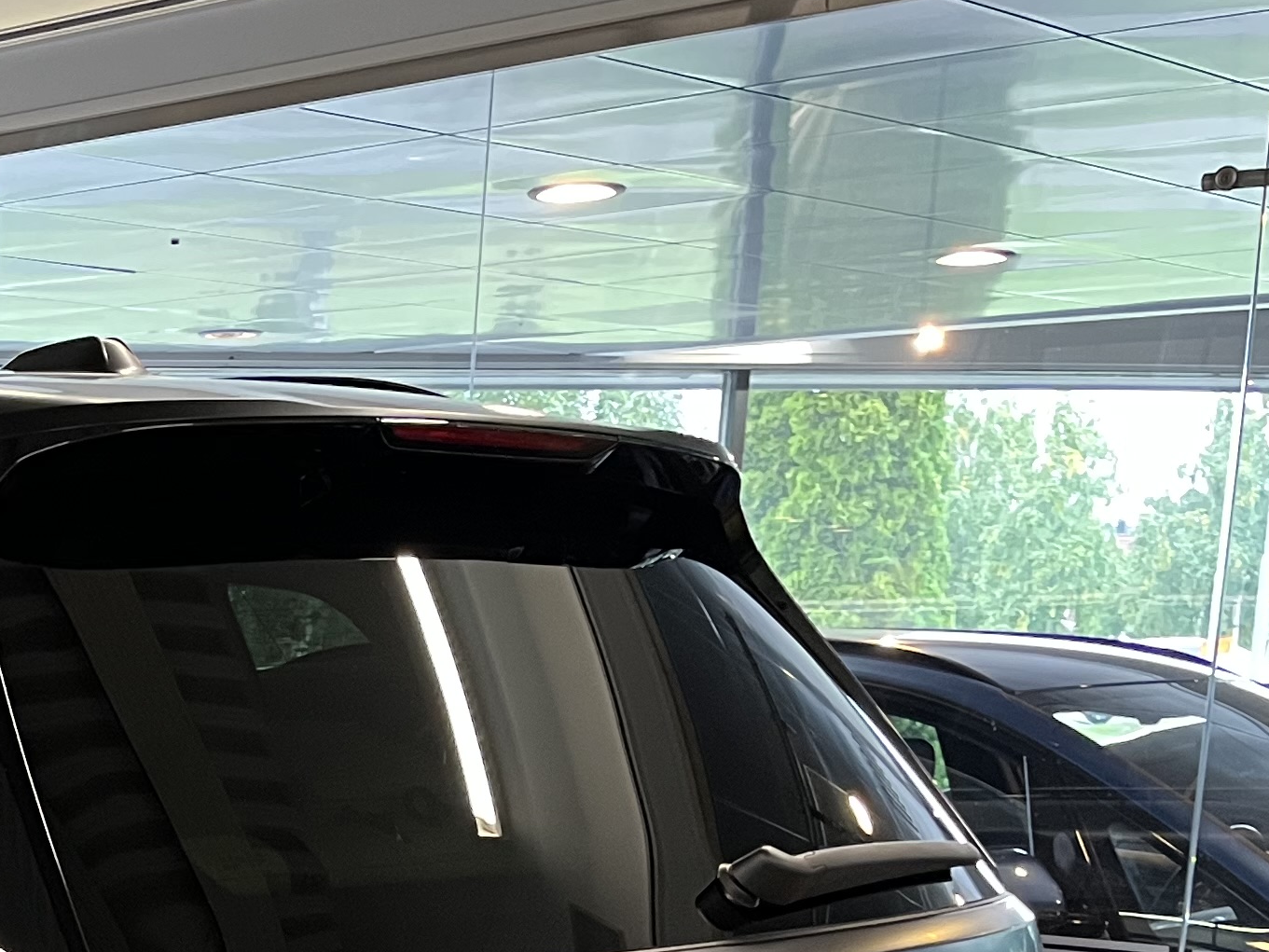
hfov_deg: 22.4
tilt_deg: -11.4
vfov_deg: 18.0
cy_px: 1206
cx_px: -425
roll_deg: +0.0
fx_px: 2823
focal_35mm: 77
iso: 250
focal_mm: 5.1
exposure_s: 1/50
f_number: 1.6
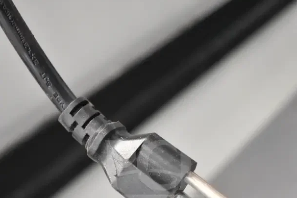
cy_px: 179
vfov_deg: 17.5
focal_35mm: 77
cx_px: 148
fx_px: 635
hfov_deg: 26.3
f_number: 4.5
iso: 6400
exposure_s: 1/80
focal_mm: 34
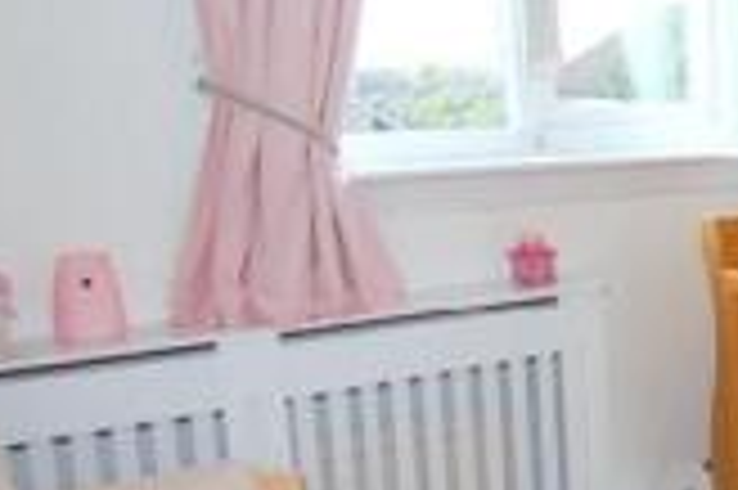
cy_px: 288
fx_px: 1229
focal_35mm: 60
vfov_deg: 22.5
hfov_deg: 29.5
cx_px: 846
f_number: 6.3
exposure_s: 1/160
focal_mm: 10
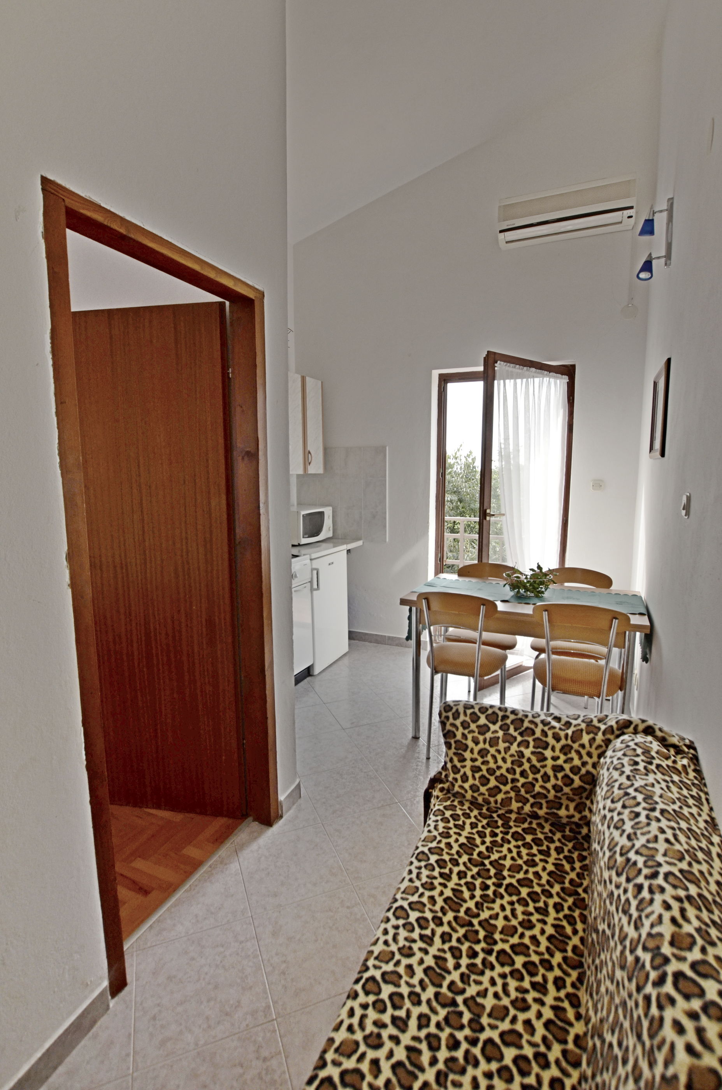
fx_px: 498
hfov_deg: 71.8
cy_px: 545
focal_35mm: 16
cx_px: 361
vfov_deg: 95.1
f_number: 6.3
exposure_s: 1/200
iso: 320
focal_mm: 11
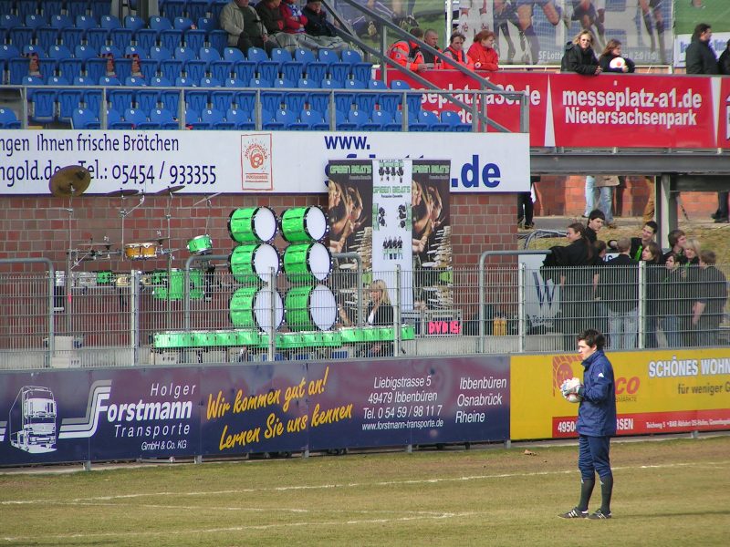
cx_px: 365
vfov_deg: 4.4
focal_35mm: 340
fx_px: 7170
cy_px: 274
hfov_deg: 5.8
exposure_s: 1/400
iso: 50
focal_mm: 52
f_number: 3.5
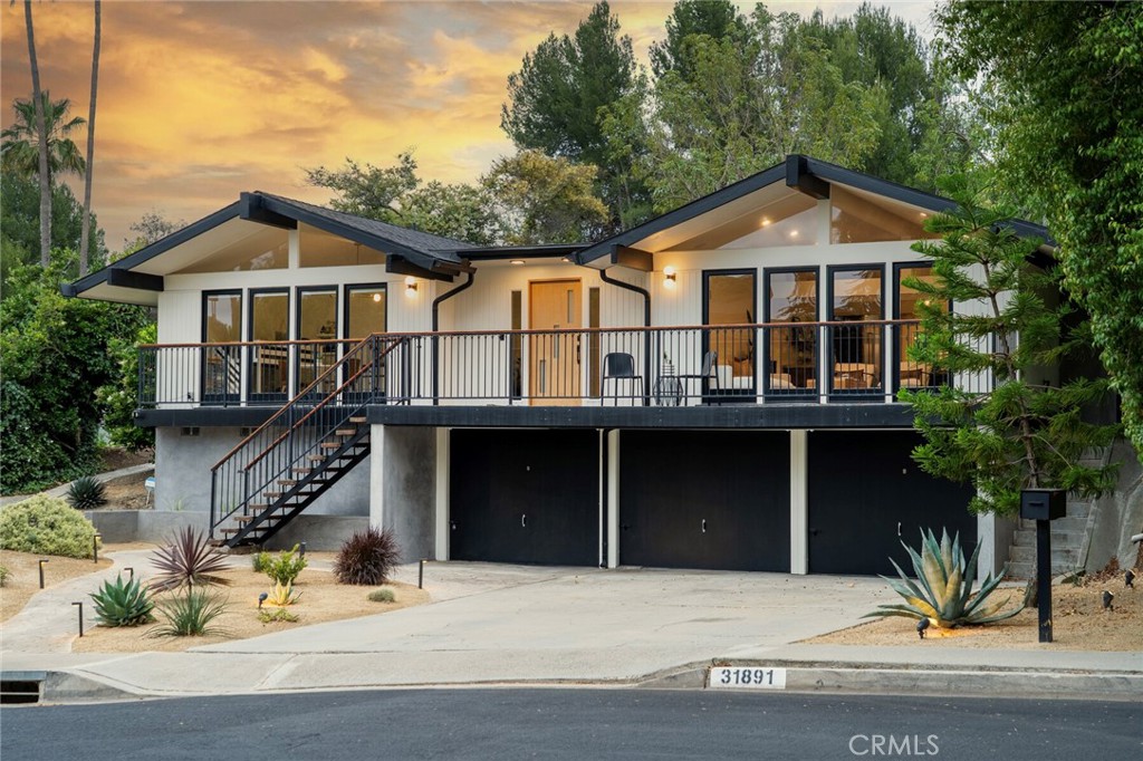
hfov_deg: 38.2
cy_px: 380
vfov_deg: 26.0
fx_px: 1650
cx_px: 572
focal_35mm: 52
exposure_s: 1/60
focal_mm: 52
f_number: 6.3
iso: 500
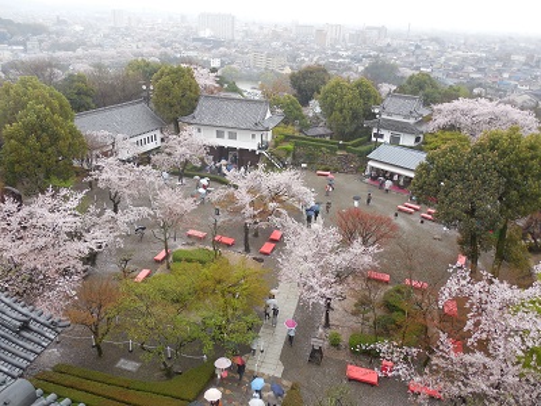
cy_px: 203
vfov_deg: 49.7
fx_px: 438
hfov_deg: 63.4
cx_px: 270
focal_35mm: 28
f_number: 3.5
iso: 125
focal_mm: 5
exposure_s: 1/80
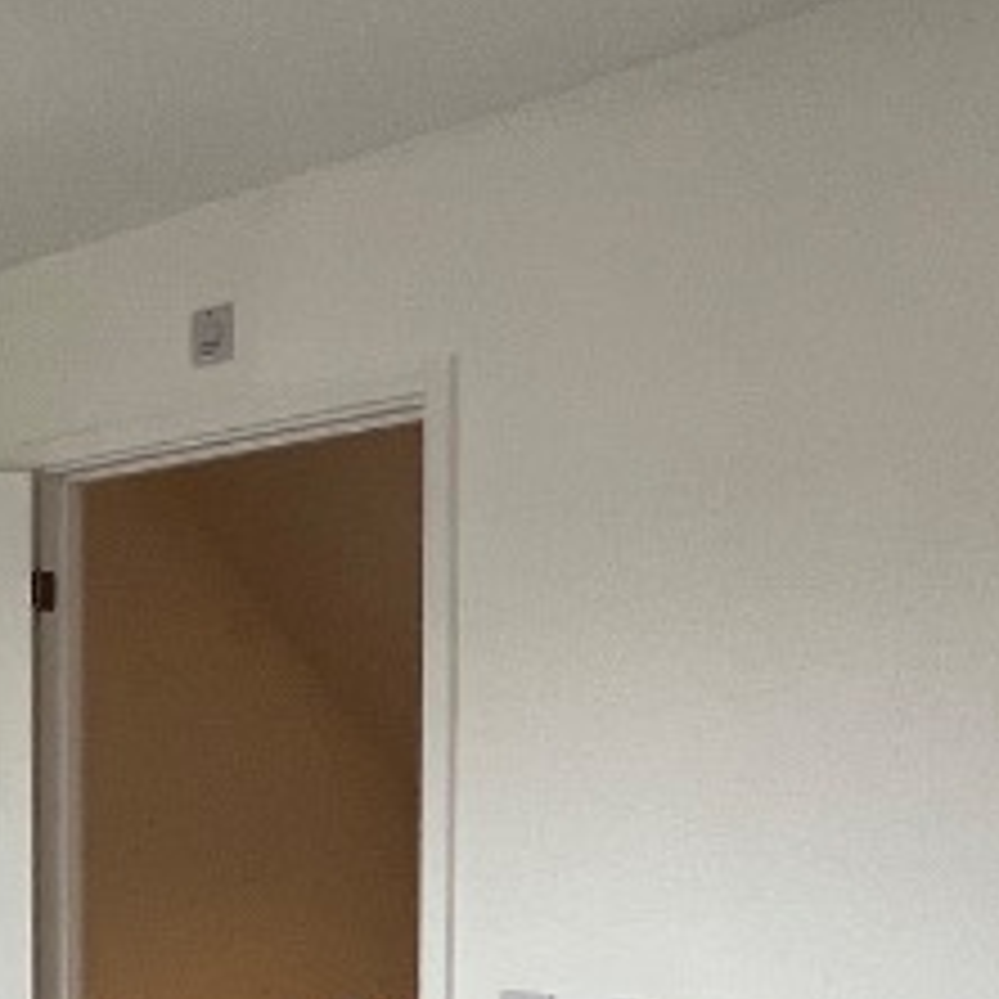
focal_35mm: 62
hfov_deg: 25.8
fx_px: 2024
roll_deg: -0.7
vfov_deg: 26.8
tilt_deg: -1.1
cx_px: -81
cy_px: 886
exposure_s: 1/100
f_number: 1.8
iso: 100
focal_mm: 1.57
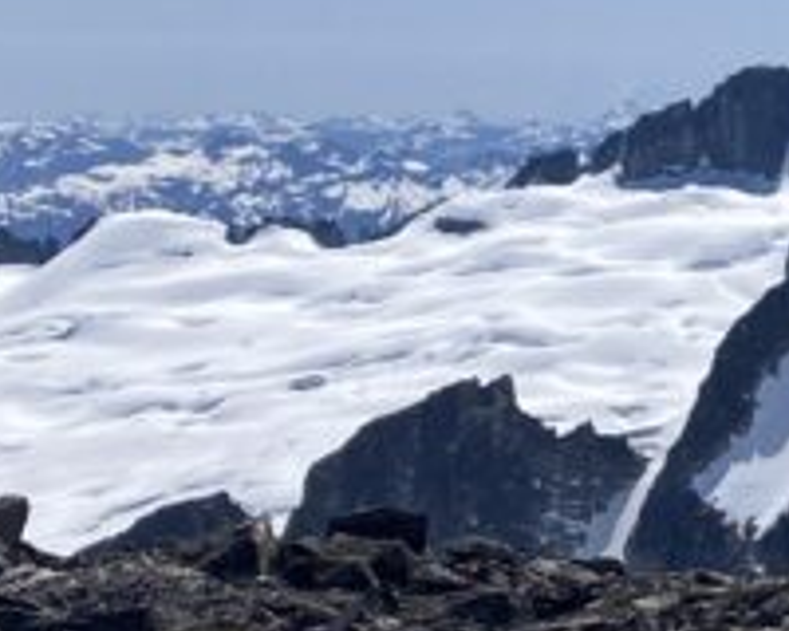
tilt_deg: -3.4
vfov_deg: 11.0
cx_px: 1424
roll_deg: -0.8
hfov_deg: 12.5
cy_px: 331
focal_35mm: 140
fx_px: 3269
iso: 25
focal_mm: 3.99
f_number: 1.8
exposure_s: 1/4367
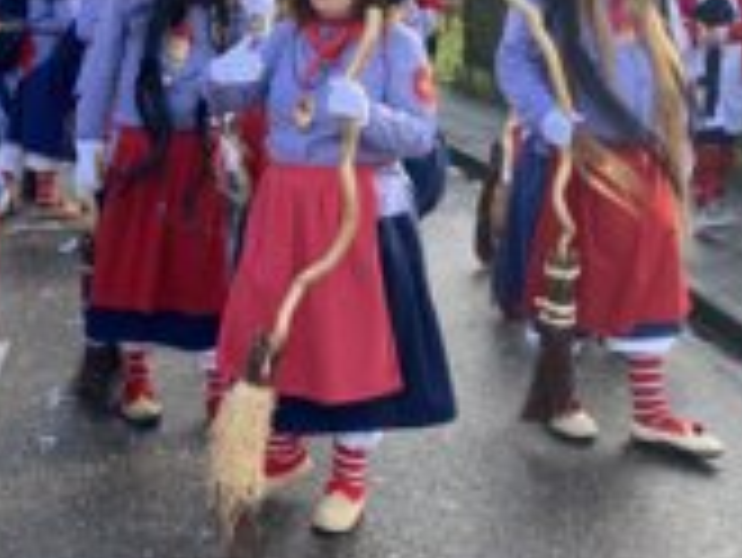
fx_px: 1351
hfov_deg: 29.9
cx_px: 130
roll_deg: +1.0
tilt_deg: -7.7
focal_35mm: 63
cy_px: 122
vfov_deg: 23.0
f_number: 1.8
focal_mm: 4.25
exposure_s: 1/376
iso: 32
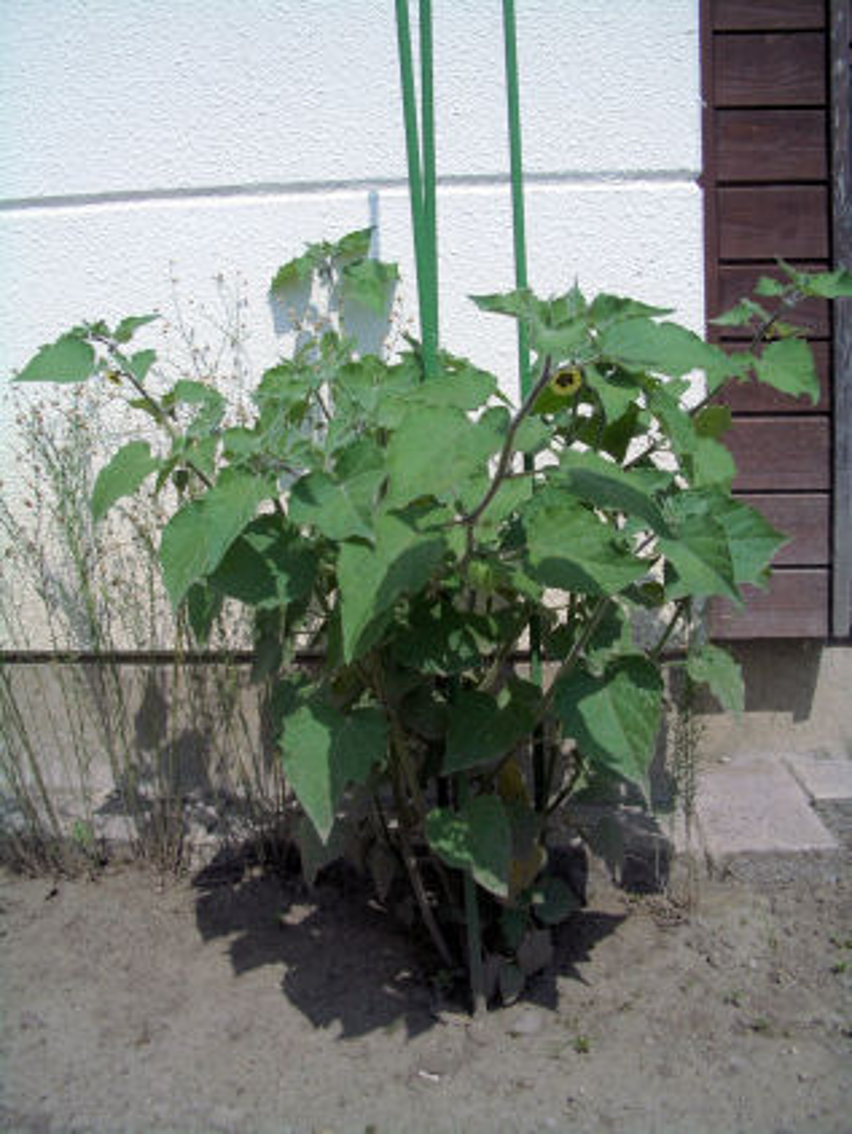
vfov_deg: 52.6
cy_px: 567
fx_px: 1147
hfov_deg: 40.7
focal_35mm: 35
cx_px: 426
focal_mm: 5.8
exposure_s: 1/1000
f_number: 4.3
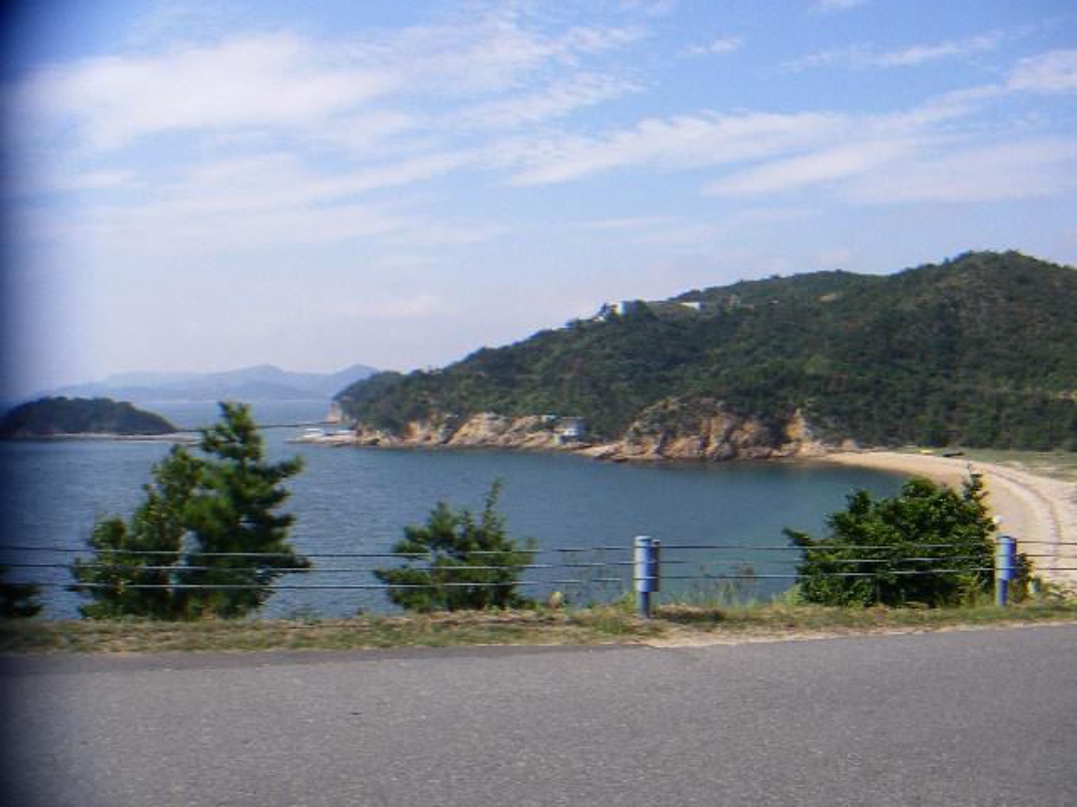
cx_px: 538
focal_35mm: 38
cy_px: 404
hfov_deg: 49.0
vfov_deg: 37.7
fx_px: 1182
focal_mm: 6.3
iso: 80
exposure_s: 1/320
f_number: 6.6
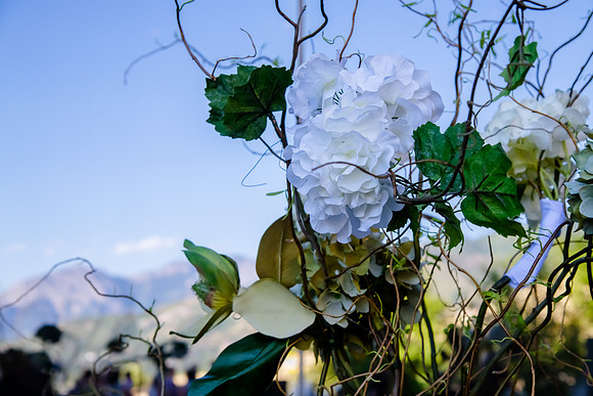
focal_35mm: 68
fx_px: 1119
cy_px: 197
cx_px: 310
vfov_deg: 20.1
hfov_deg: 29.7
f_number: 7.1
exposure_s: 1/500
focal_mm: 65
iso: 1000
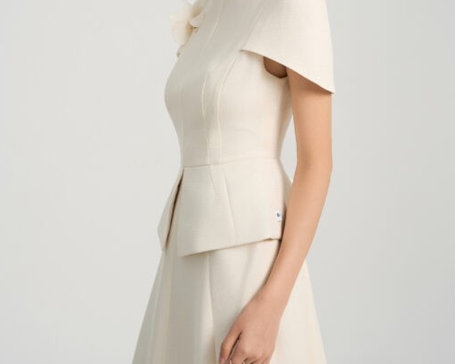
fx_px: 1051
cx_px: 227
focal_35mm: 78
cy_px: 105
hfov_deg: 24.4
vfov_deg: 19.6
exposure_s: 1/160
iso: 160
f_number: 6.3
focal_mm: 55
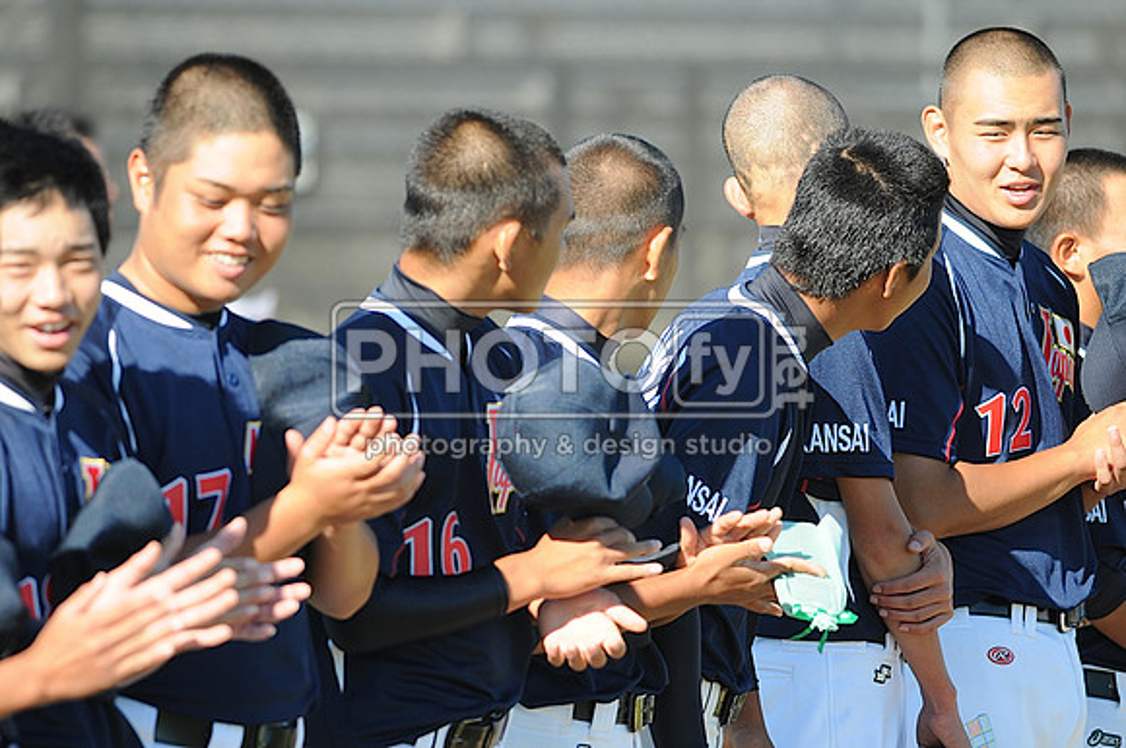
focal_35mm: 450
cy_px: 374
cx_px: 563
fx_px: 14055
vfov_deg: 3.0
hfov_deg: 4.6
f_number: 4
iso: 200
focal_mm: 300
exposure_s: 1/640
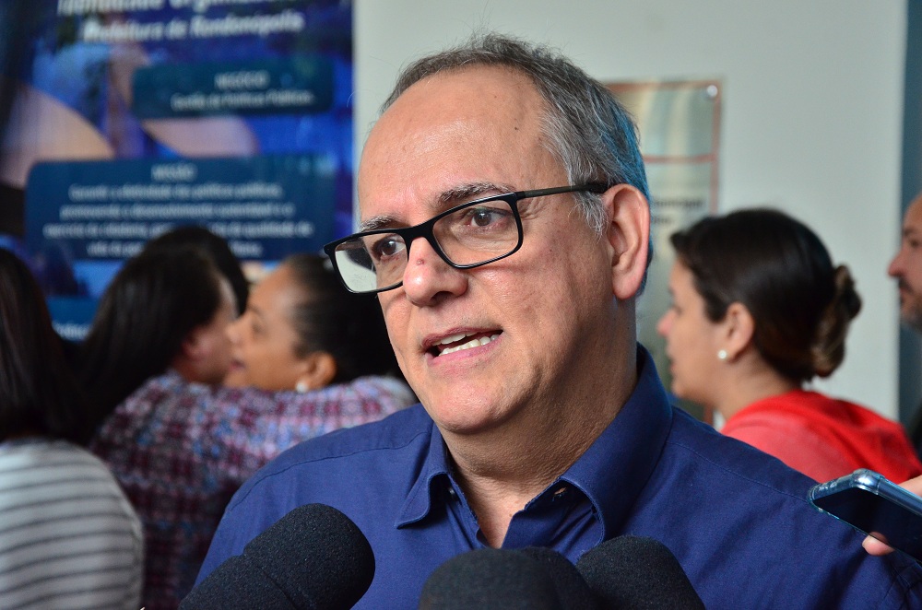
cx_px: 461
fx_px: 1993
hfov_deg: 26.0
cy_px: 305
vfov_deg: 17.4
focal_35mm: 78
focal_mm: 52
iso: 1250
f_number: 5
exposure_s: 1/200
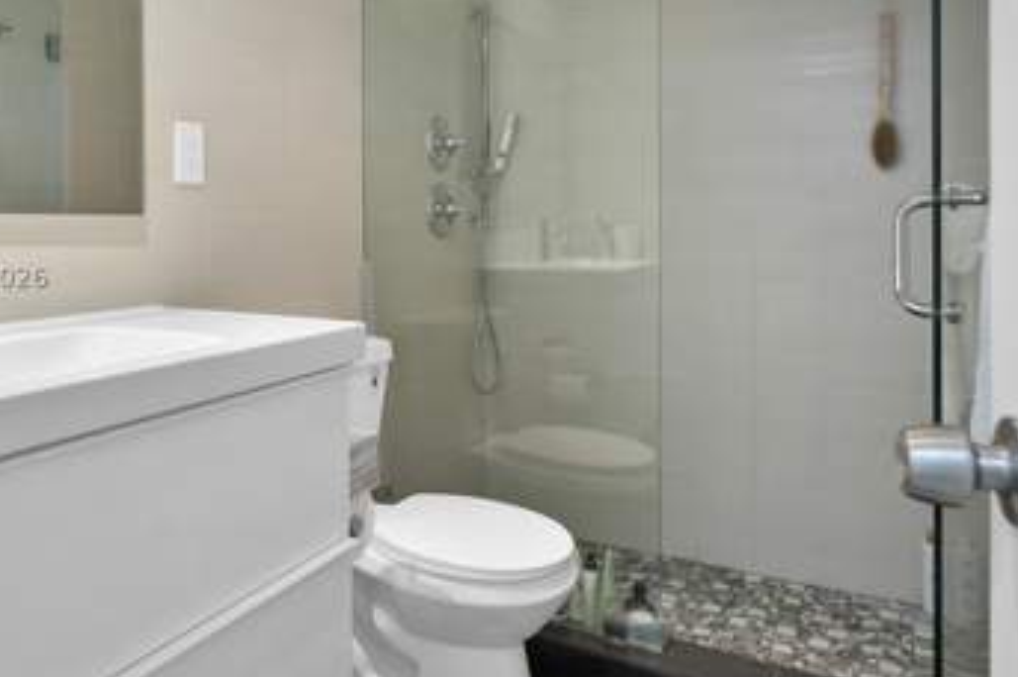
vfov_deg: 46.1
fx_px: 791
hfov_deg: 64.5
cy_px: 275
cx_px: 377
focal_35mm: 28
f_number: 4
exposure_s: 1/320
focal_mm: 20
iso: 640
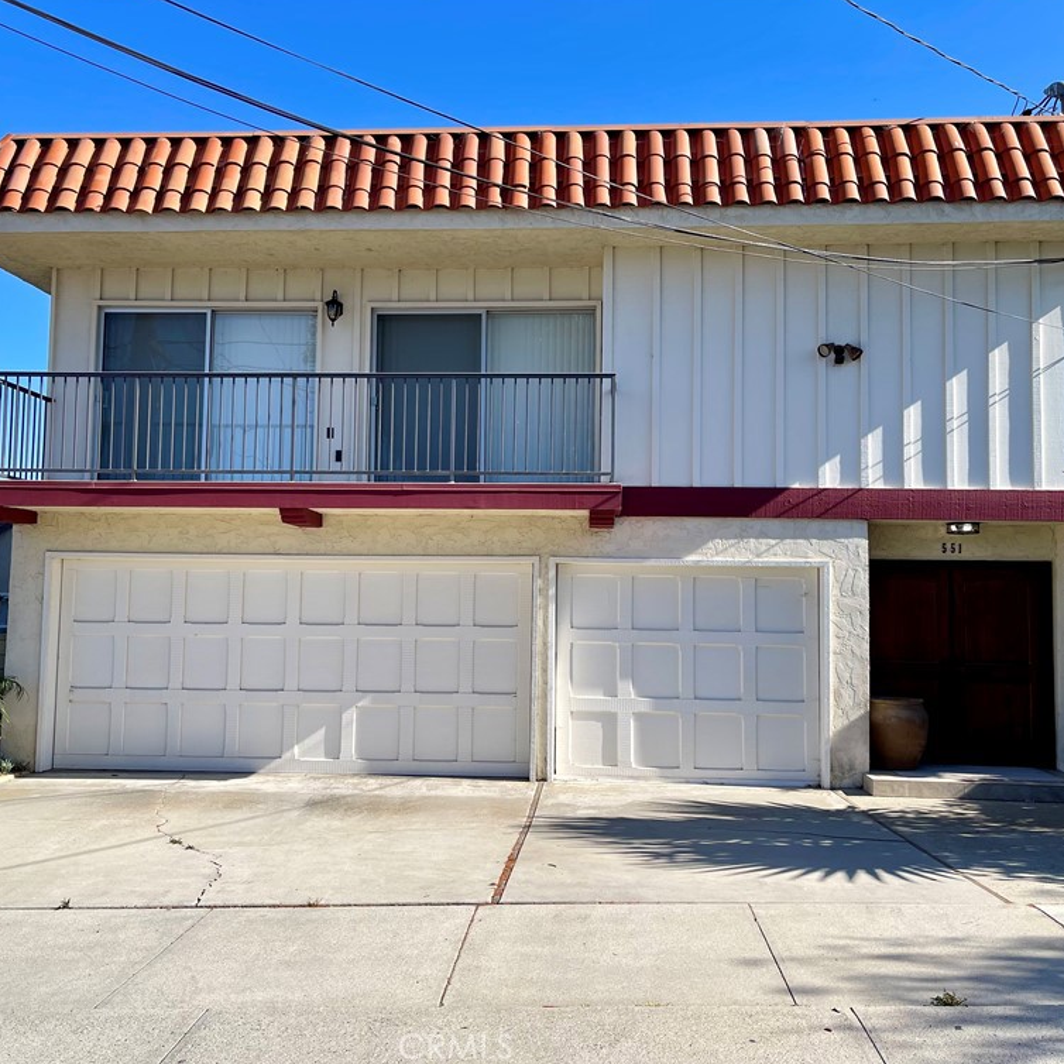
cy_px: 525
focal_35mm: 30
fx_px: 1043
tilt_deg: +3.9
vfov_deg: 54.0
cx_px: 532
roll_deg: -1.6
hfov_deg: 54.0
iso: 32
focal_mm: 5.1
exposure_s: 1/2336
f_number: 1.6
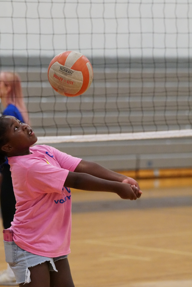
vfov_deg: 11.0
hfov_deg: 7.4
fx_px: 1485
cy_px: 144
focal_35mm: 186
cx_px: 96
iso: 8000
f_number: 4
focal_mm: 124
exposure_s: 1/1250
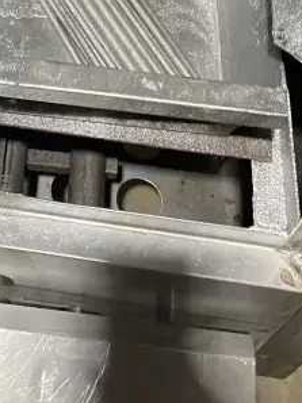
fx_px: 827
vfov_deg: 23.6
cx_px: 20
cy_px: -145
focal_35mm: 71
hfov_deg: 20.2
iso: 400
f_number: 1.8
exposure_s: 1/60
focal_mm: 4.25
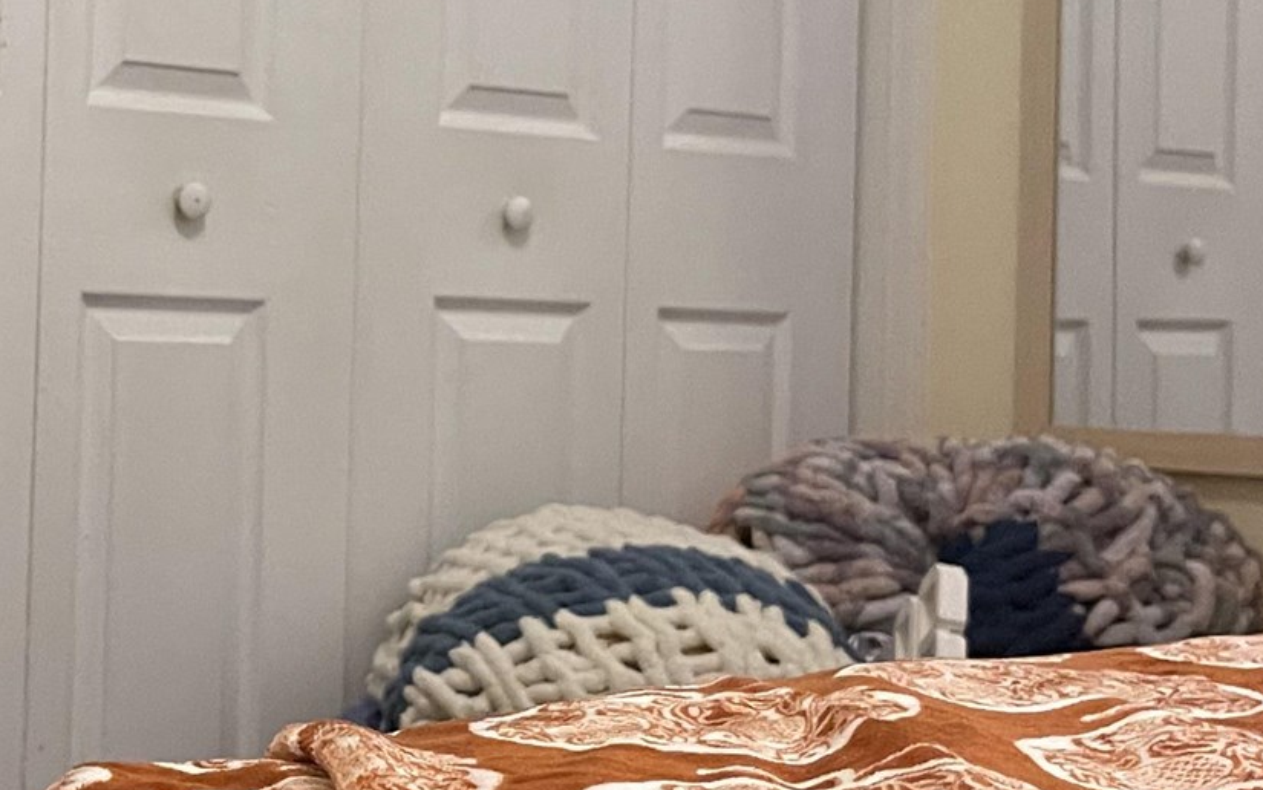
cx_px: 171
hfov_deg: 27.0
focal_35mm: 74
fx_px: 2548
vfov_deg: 17.6
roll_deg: -2.2
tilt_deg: +1.6
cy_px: 269
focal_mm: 5.1
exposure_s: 1/60
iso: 400
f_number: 1.6
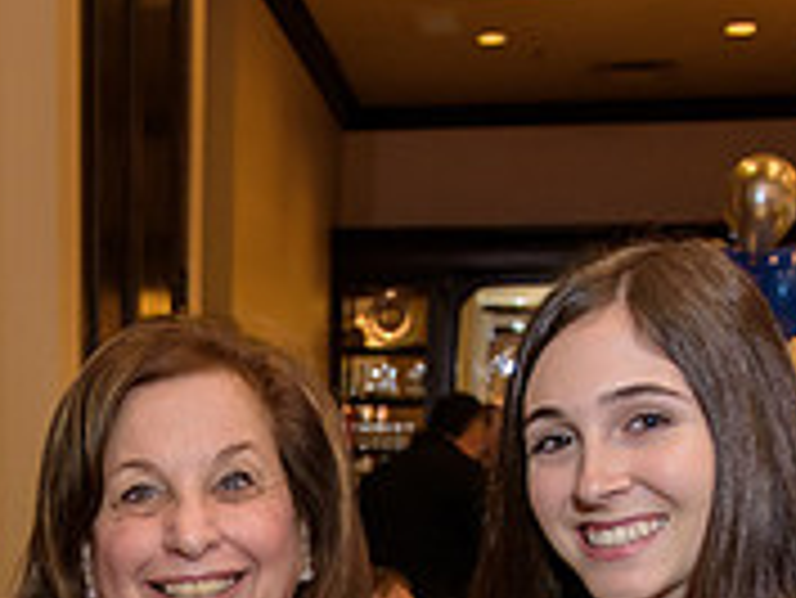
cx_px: 153
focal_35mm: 82
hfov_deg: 23.5
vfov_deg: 16.6
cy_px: 857
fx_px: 1887
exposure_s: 1/125
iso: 1250
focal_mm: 26
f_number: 3.2
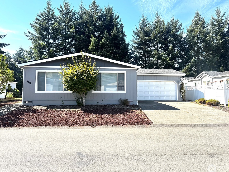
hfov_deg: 65.3
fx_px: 179
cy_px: 78
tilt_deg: +4.4
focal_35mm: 27
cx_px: 120
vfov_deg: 51.3
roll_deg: -0.4
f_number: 1.78
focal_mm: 6.76
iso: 80
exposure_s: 1/1721
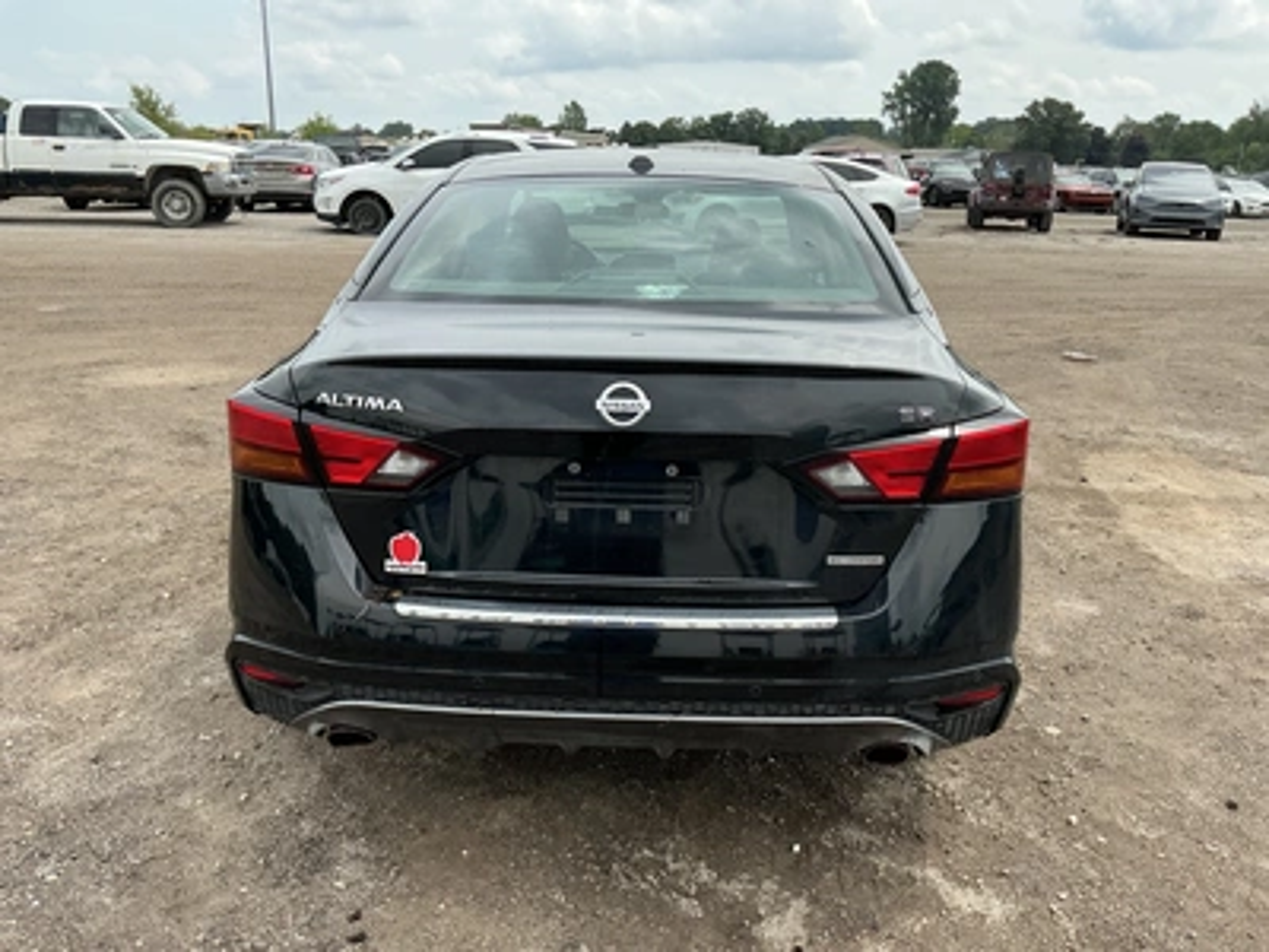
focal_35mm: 28
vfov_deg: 49.7
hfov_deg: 63.4
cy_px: 476
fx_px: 1026
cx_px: 634
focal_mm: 3
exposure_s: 1/1076
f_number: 1.8
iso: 25
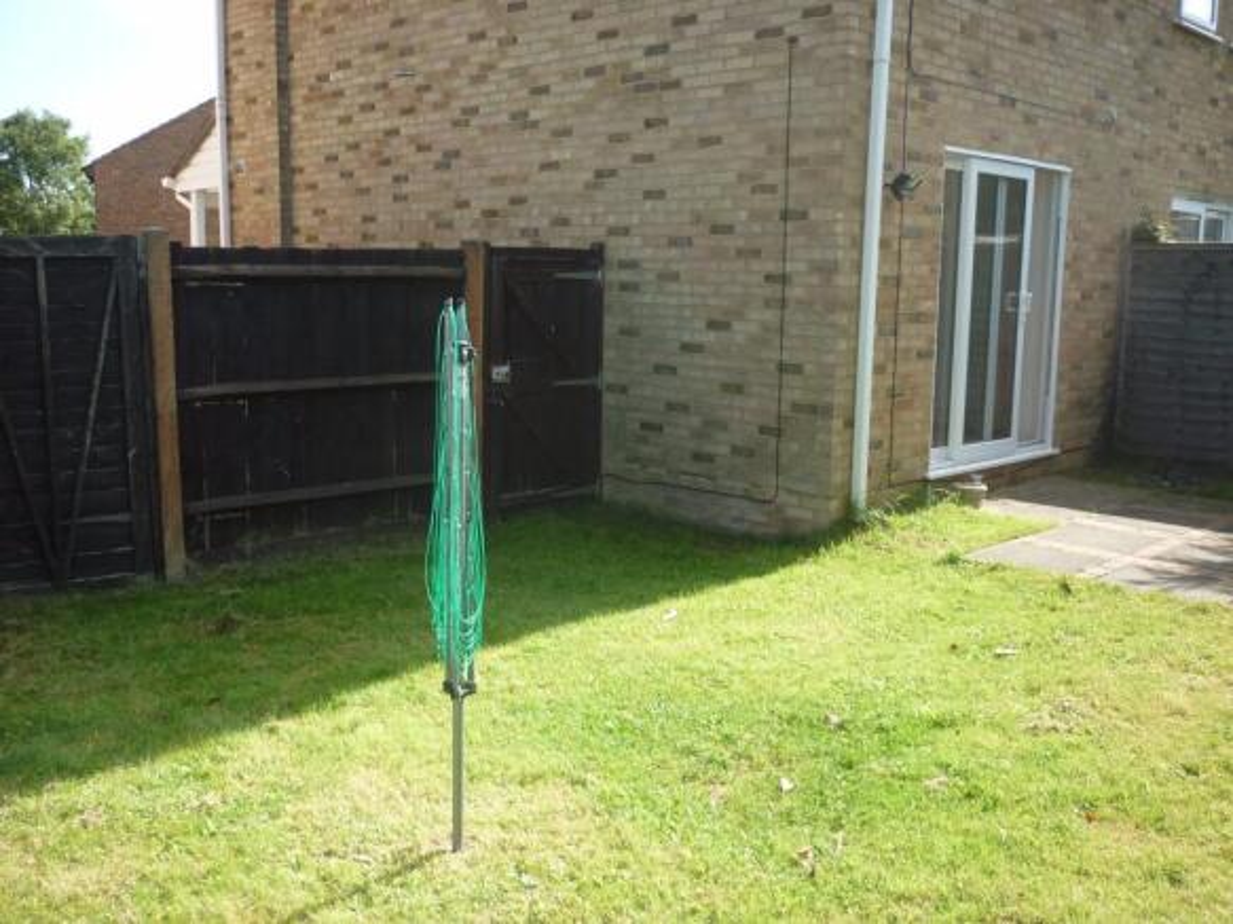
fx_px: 1175
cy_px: 462
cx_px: 616
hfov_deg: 55.4
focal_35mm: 33
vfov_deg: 42.9
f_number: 2.8
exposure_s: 1/400
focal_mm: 5.5
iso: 100
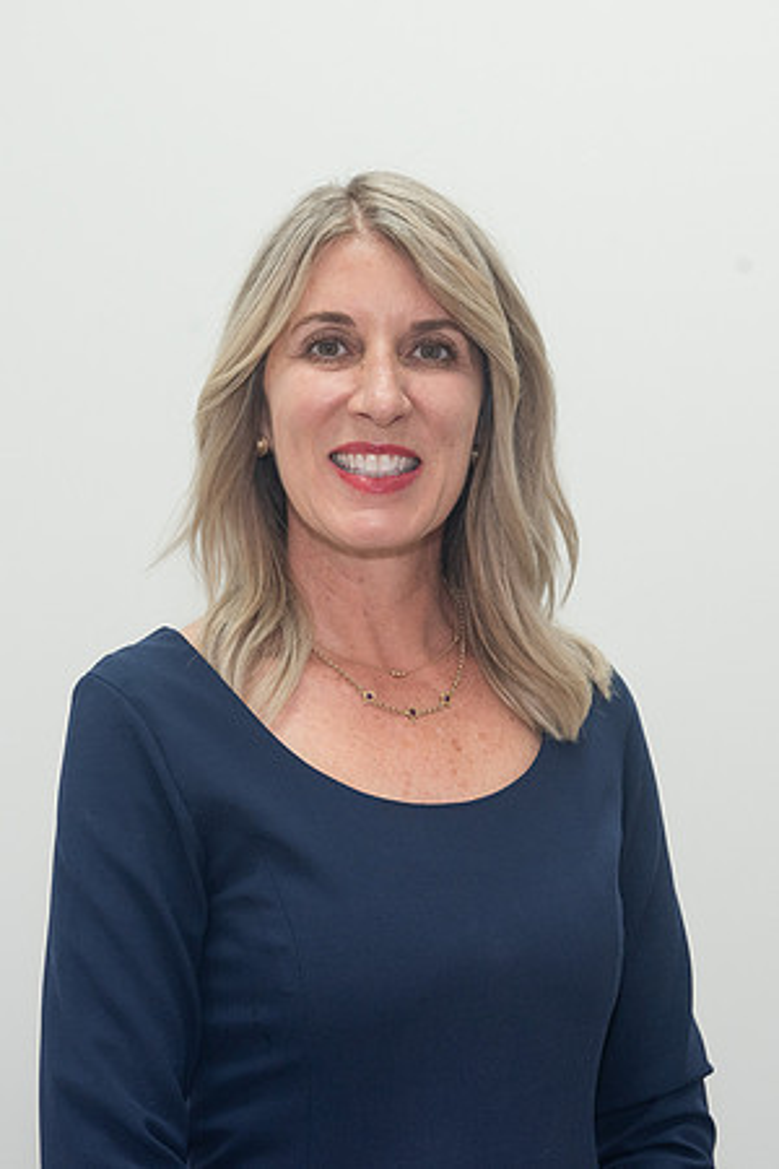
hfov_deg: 14.2
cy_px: 547
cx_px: 364
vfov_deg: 21.1
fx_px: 3130
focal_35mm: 96
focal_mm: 60
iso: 400
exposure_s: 1/100
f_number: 7.1
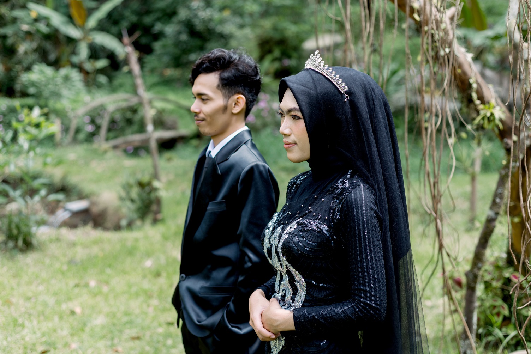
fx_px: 738
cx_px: 266
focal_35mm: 50
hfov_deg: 39.6
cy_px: 177
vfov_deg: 27.0
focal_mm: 50
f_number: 2.5
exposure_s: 1/400
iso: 50
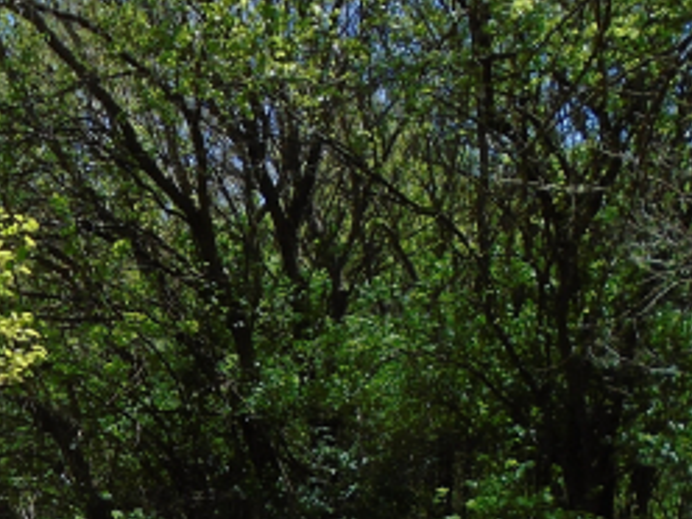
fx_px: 1399
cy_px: 519
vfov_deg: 20.3
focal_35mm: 70
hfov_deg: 26.6
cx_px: 35
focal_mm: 4.6
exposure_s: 1/640
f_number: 3.2
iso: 100
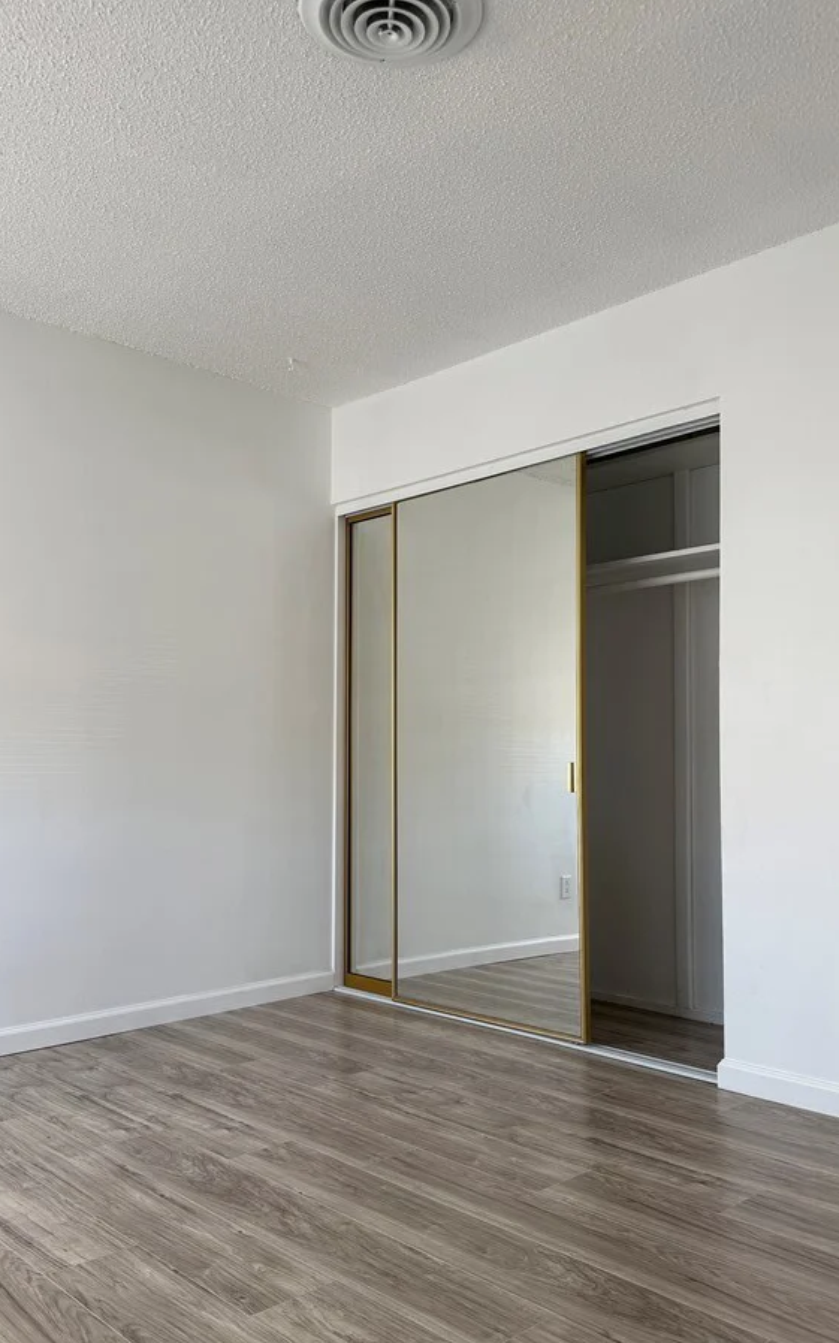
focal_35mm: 29
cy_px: 727
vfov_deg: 64.5
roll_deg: -0.2
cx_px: 392
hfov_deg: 43.1
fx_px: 1061
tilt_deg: +2.1
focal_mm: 6.76
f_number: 1.78
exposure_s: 1/121
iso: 64
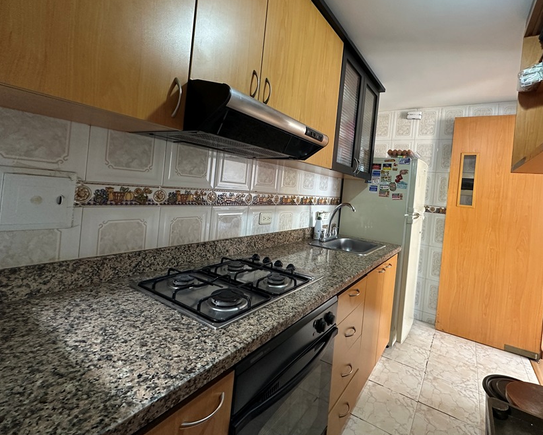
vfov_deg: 76.7
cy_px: 191
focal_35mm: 17
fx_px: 273
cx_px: 313
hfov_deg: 89.0
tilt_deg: +0.1
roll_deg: -4.8
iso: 400
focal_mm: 2.22
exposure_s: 1/60
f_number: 2.2
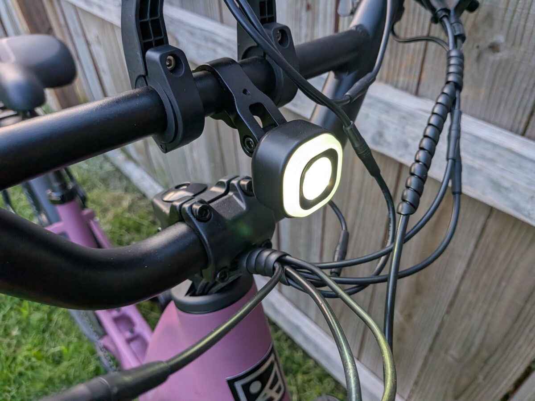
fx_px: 371
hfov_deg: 71.6
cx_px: 268
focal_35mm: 24
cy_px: 200
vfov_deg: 56.8
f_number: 1.7
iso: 56
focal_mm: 4.53
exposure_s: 1/260
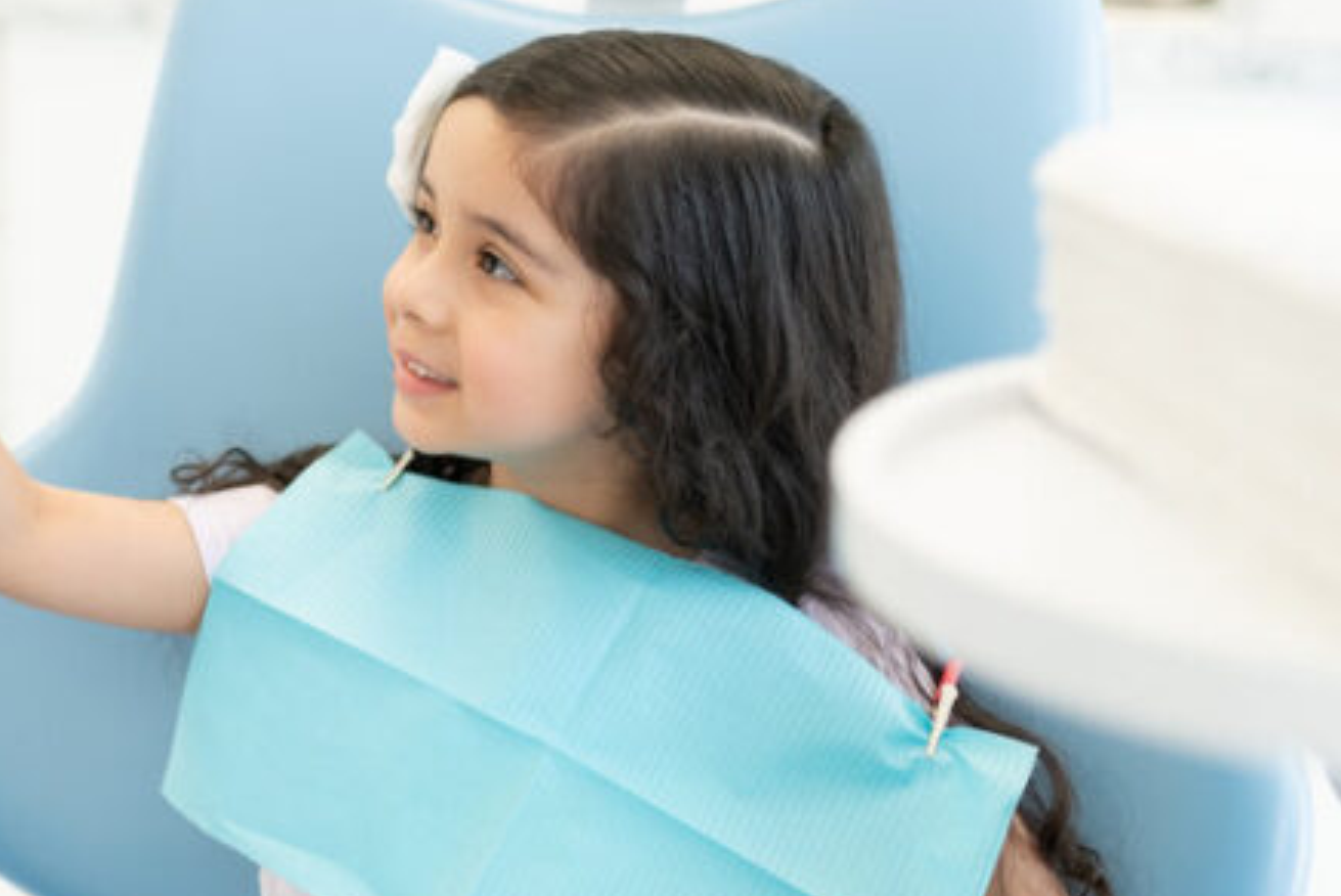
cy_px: 100
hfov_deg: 23.0
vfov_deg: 16.5
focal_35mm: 82
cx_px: -206
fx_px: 3056
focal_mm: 35
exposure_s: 1/160
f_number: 1.8
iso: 200
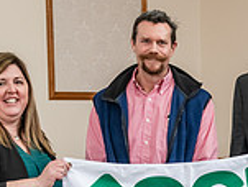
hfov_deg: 13.9
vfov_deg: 10.5
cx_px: 233
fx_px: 1005
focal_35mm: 140
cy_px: 204
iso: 1250
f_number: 3.5
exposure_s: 1/160
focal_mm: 38
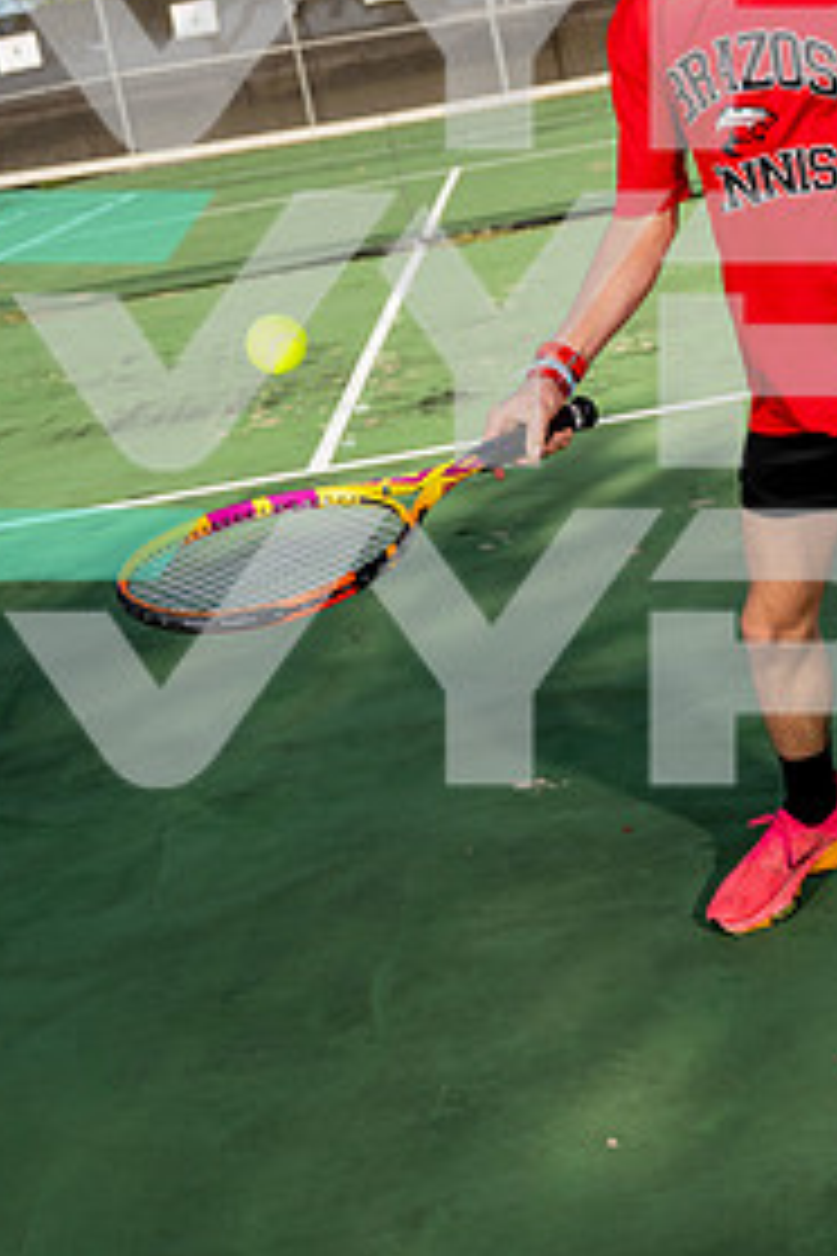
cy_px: 333
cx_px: 608
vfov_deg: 33.9
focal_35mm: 58
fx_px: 2023
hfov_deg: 23.2
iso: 100
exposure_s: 1/1250
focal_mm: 36
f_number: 4
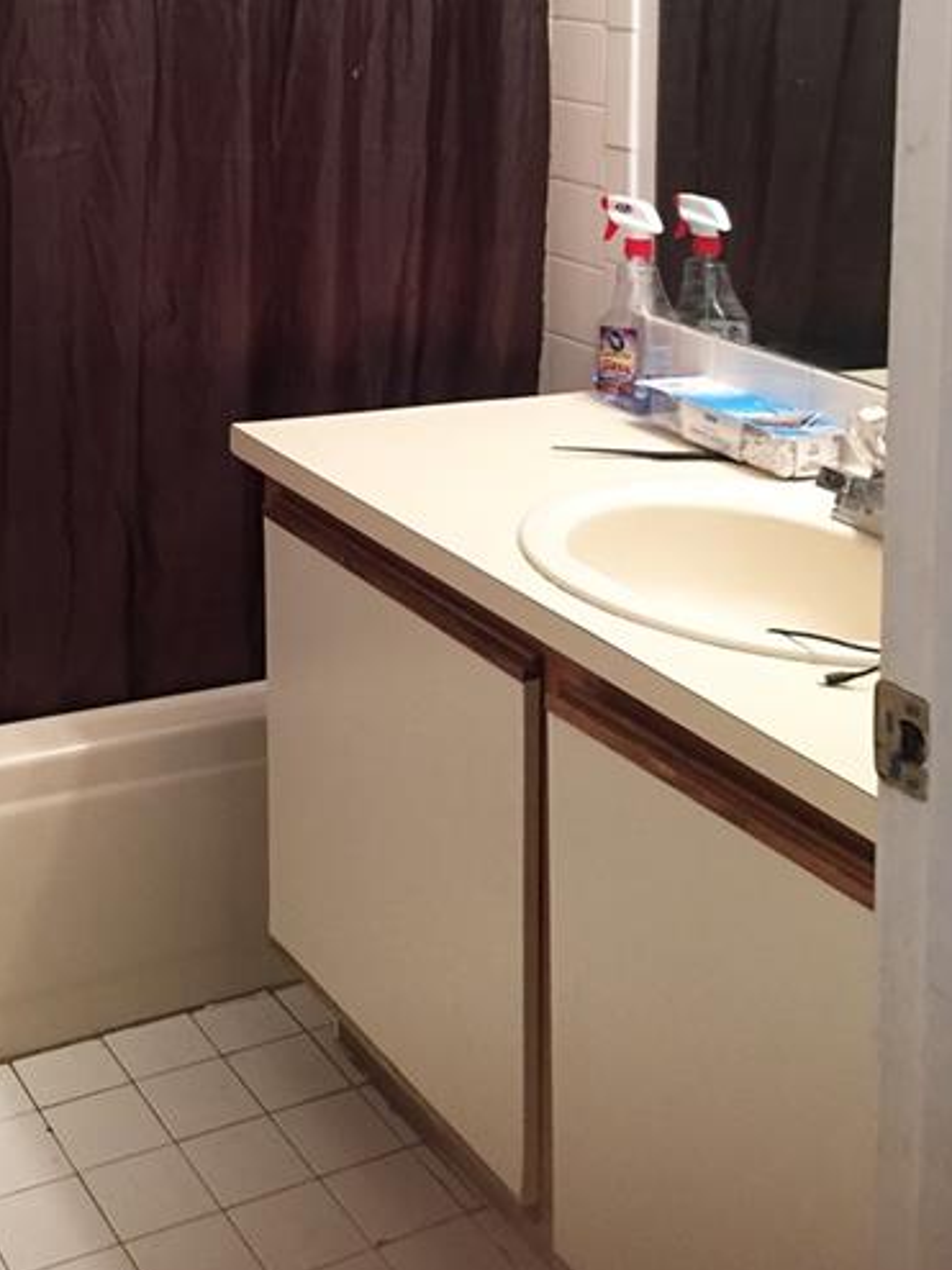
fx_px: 1651
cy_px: 490
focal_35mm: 45
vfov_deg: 41.8
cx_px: 262
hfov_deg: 31.7
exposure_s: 1/30
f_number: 2.2
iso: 125
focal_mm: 4.15
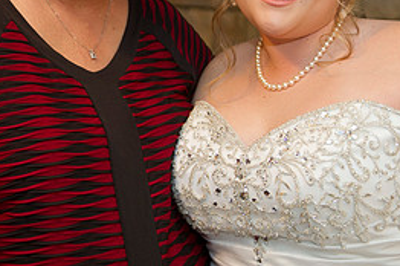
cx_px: 153
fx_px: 1032
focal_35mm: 93
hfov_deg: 21.9
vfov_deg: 14.5
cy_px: 35
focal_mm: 42
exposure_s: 1/60
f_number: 2.8
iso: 640
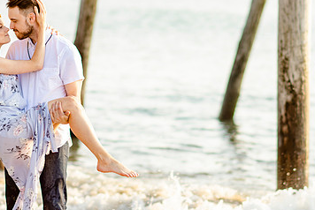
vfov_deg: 6.3
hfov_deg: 9.4
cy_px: 126
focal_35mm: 218
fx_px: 1909
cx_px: 182
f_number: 1.8
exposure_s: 1/1000
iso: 125
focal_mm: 85
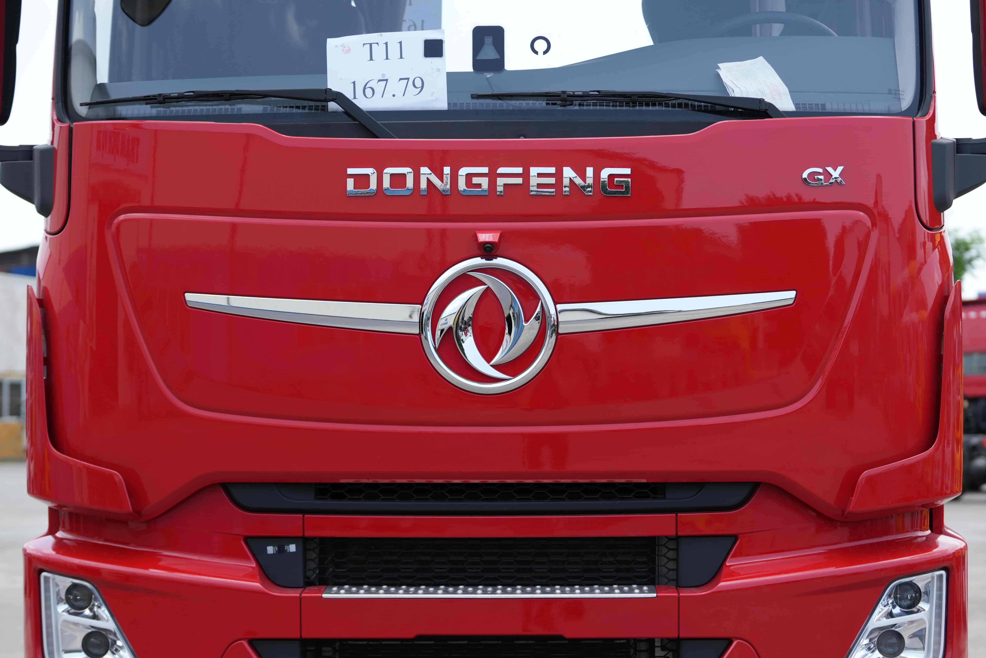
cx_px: 493
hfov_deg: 27.0
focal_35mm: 75
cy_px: 329
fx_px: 2054
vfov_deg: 18.2
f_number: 2.8
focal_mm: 50
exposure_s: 1/1600
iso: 200
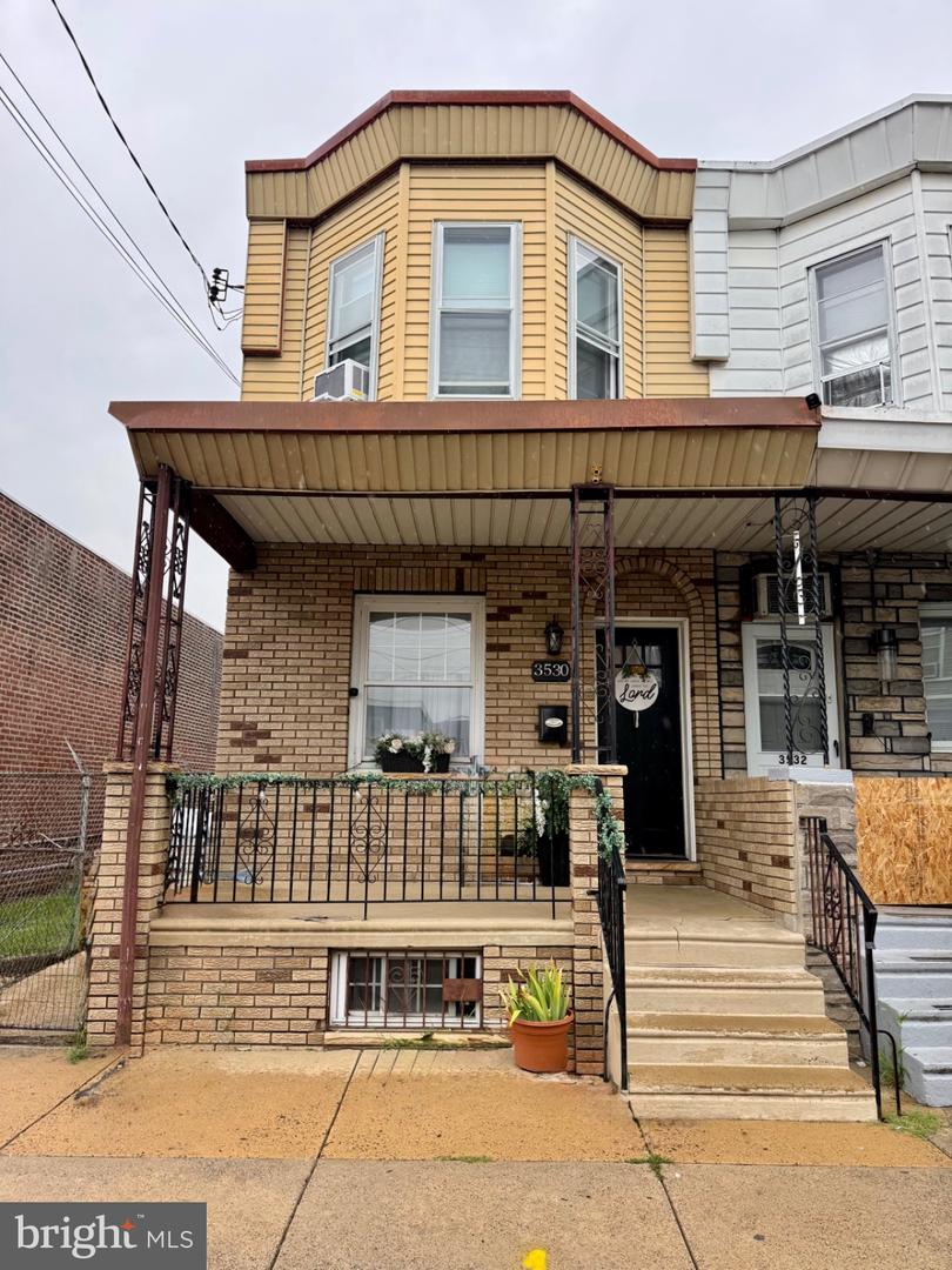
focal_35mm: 24
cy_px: 635
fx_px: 880
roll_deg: -1.1
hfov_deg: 56.8
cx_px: 476
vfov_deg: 71.6
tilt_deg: +9.3
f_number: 1.78
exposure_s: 1/849
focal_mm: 6.76
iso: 100
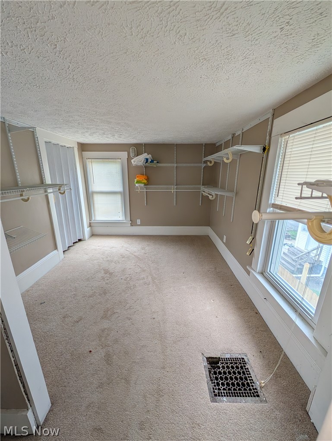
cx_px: 166
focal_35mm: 12
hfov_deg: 94.7
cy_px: 220
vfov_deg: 110.4
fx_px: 153
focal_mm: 2.02
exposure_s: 1/101
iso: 54
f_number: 1.7
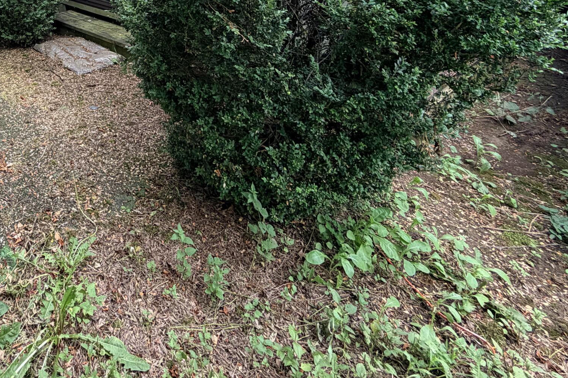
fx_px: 458
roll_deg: +0.4
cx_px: 85
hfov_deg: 57.1
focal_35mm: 29
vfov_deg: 37.8
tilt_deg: -7.2
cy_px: -34
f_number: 2.2
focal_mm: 2.22
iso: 64
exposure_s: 1/214
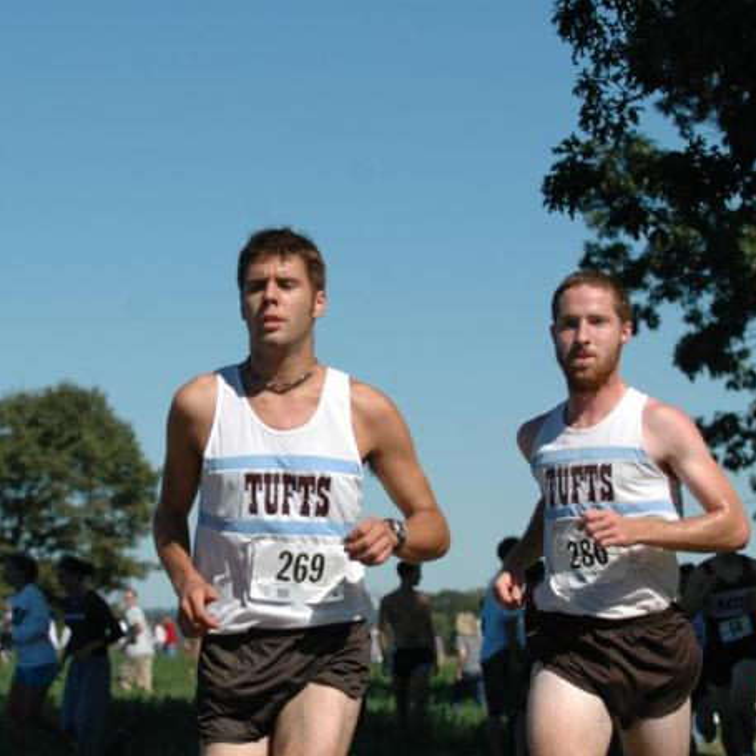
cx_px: 335
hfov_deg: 12.3
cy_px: 399
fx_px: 3509
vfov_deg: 12.3
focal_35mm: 142
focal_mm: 70
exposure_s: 1/5000
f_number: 4
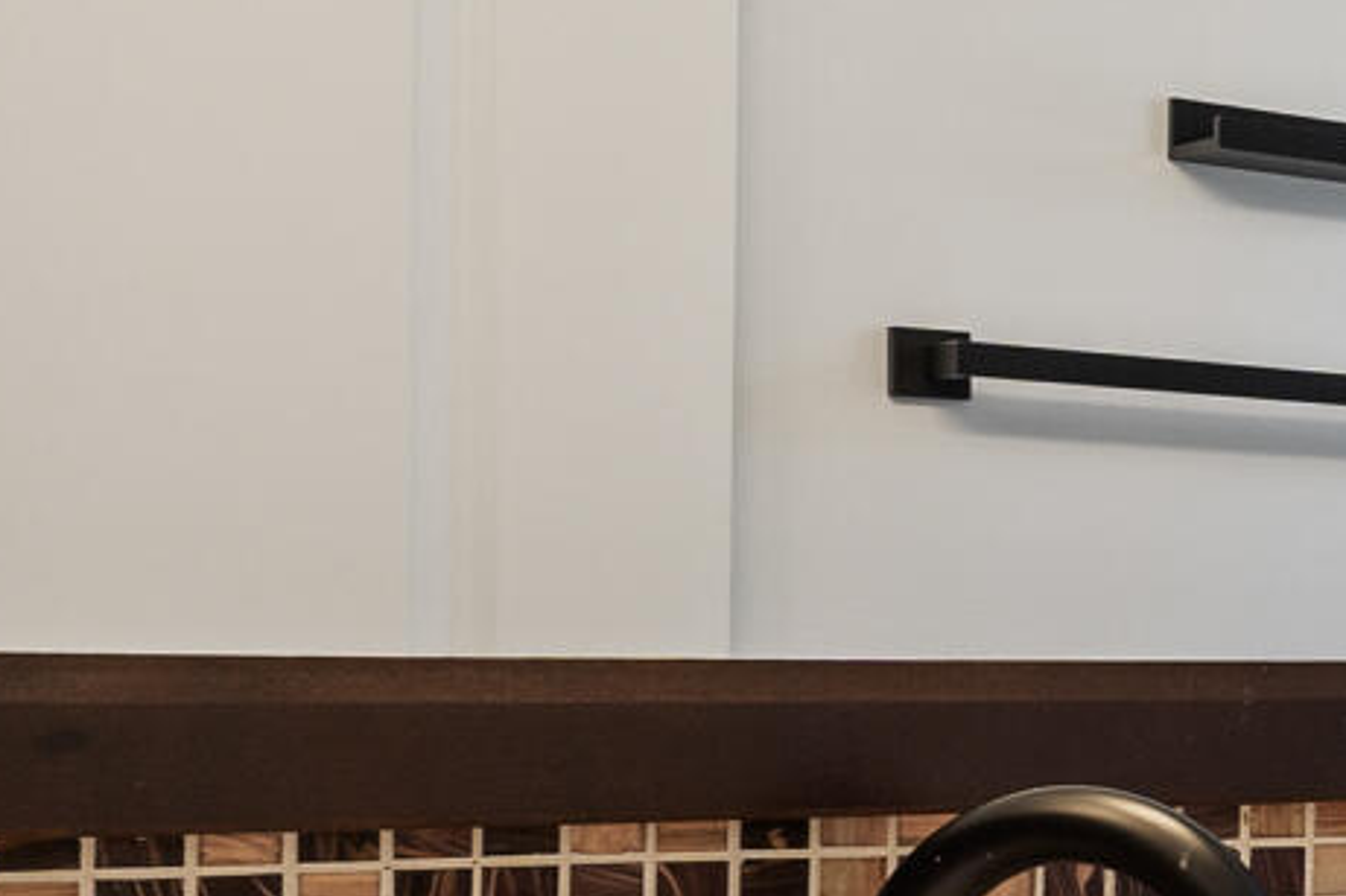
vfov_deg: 17.6
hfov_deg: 16.6
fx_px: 2840
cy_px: 833
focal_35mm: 76
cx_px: 2955
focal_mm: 14
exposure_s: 1/8
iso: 250
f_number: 9
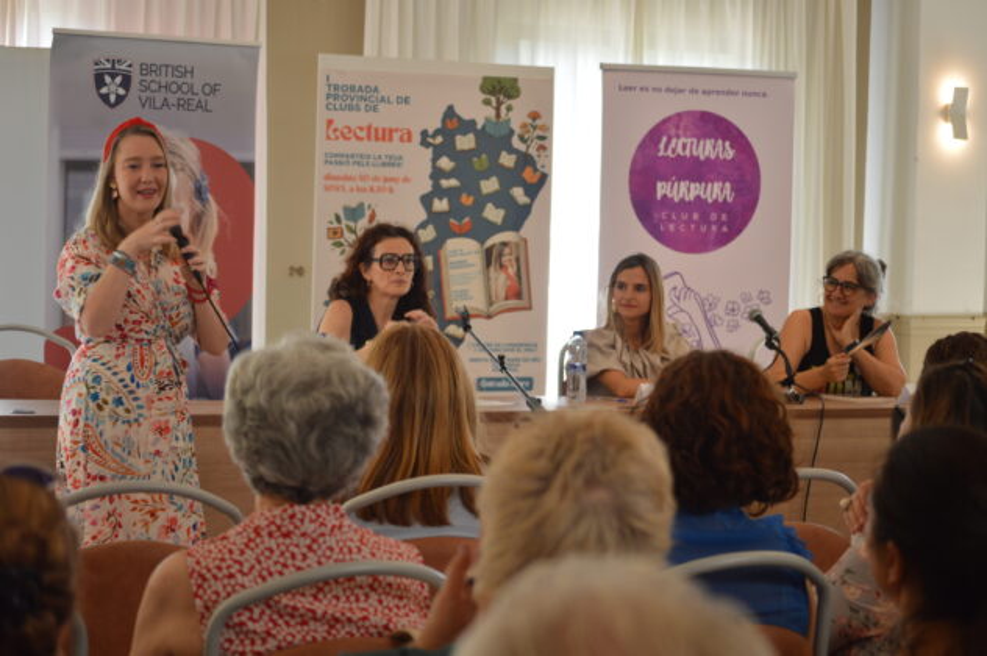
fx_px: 2465
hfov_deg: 22.6
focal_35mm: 90
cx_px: 494
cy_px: 328
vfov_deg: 15.2
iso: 400
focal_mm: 60
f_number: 4.5
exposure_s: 1/80
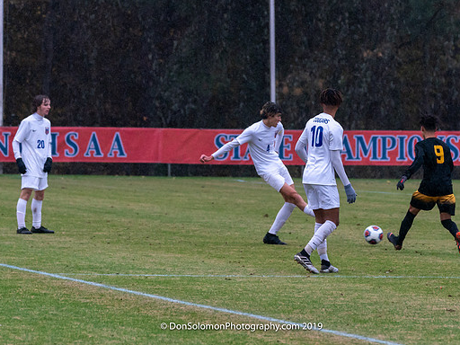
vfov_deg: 4.2
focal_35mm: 358
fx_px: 4757
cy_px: 173
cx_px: 303
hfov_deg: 5.5
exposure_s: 1/1000
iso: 2500
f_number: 5.6
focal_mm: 190
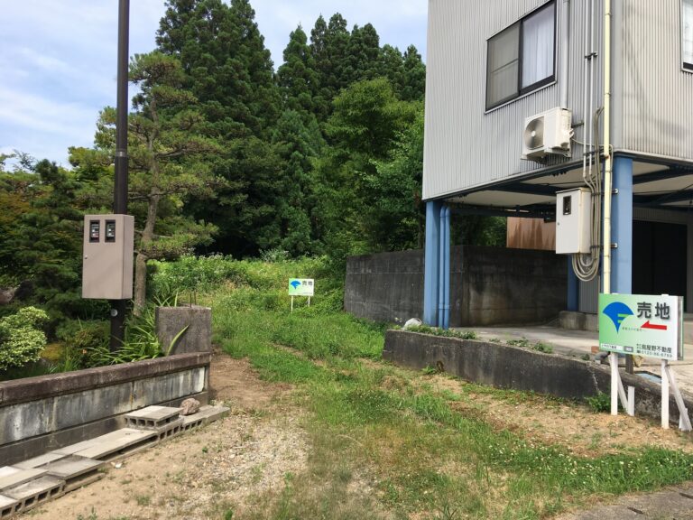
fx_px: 581
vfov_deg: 48.2
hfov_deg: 61.7
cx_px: 346
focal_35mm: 29
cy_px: 260
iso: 25
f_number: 2.2
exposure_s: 1/693
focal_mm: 4.15
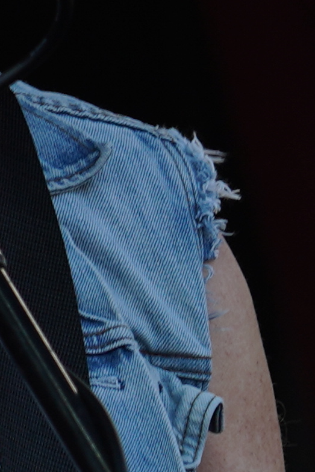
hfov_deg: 1.7
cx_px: -209
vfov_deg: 2.6
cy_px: 280
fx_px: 10543
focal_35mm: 803
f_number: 5
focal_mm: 105
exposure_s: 1/320
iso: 100
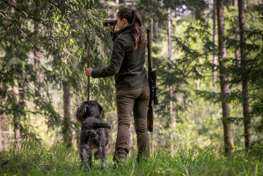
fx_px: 942
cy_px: 88
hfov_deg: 15.9
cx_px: 124
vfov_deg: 10.6
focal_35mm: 129
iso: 800
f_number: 4
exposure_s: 1/640
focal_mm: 120
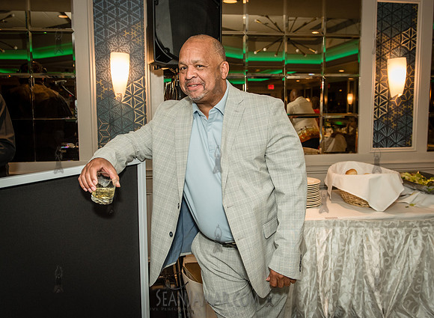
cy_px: 154
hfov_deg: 56.9
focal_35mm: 32
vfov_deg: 43.3
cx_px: 219
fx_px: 401
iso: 1600
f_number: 3.5
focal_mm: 28
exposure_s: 1/200
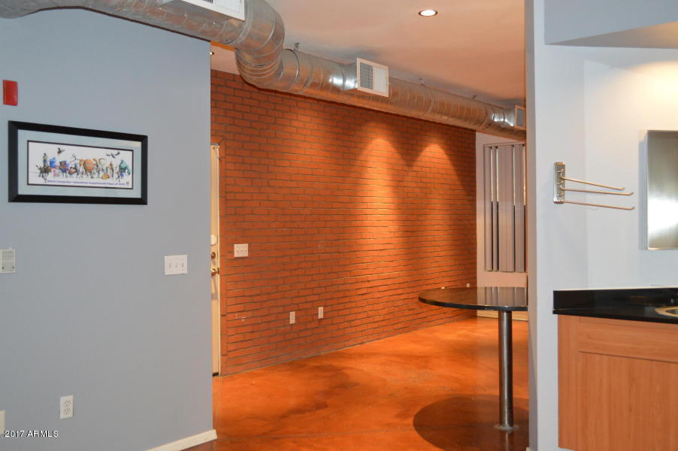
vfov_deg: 39.9
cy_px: 226
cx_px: 339
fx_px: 621
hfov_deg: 57.3
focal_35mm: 33
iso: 1800
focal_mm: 22
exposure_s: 1/30
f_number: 4
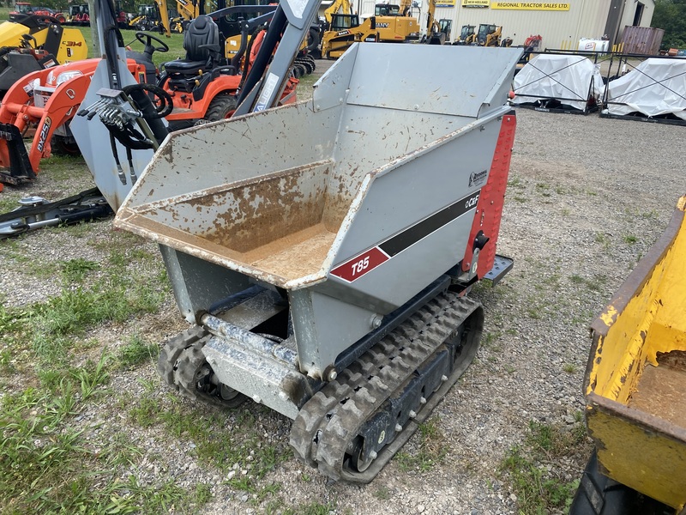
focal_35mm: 26
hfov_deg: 67.3
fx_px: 515
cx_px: 343
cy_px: 258
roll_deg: -1.4
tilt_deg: -20.7
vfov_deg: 53.1
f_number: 1.8
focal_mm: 4.25
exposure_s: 1/877
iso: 32
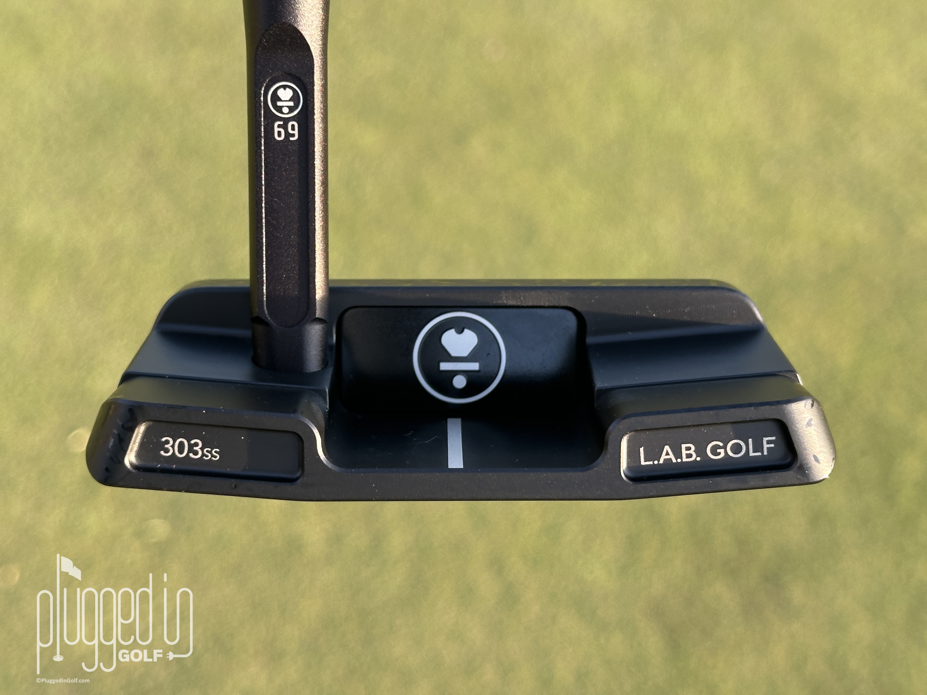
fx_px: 1285
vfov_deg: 30.3
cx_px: 464
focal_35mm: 48
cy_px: 348
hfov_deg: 39.7
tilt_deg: -45.7
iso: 64
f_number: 1.78
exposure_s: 1/224
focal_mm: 6.86
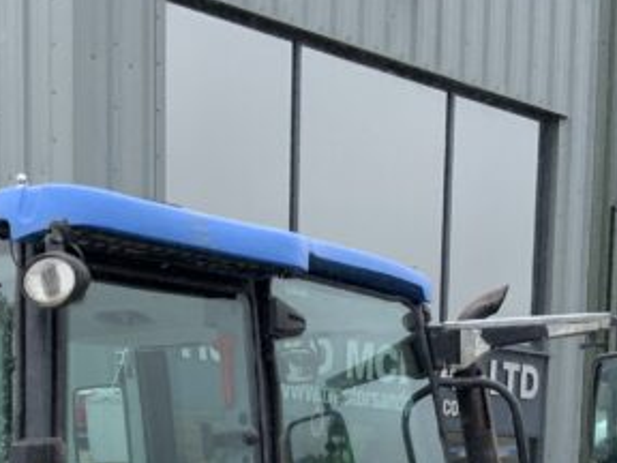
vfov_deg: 13.1
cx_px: 276
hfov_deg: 19.1
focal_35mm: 103
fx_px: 1836
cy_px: 797
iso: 16
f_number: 1.8
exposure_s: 1/435
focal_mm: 3
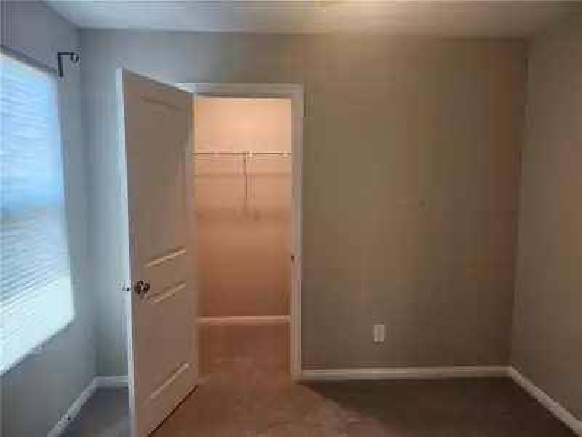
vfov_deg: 58.9
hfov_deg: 73.9
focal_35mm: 23
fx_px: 387
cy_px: 218
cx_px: 291
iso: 250
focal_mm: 5.54
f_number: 1.8
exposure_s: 1/120
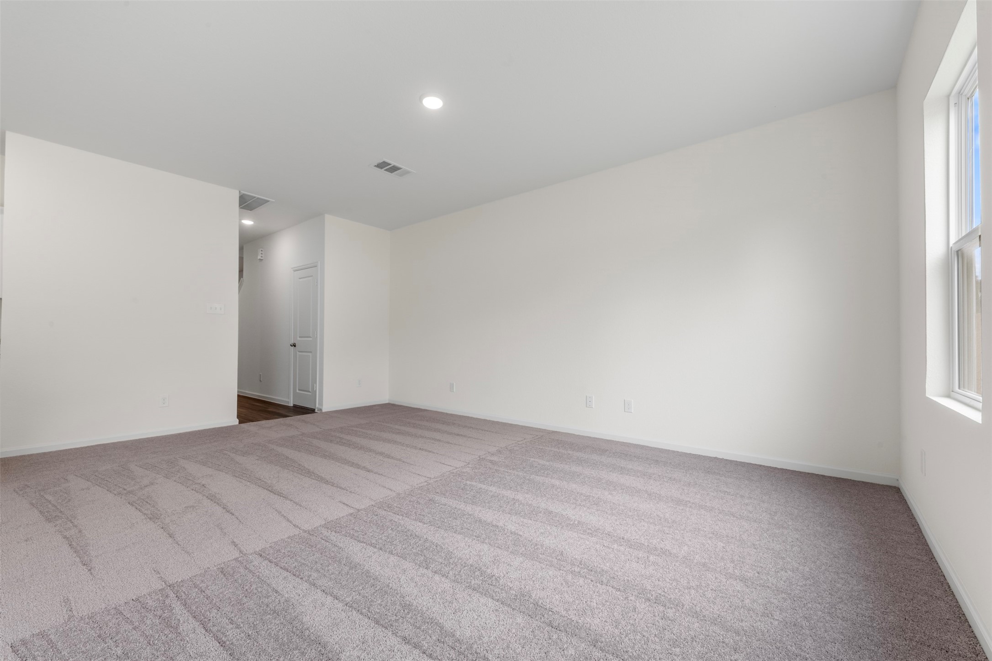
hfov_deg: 104.3
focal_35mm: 14
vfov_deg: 81.2
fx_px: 386
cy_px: 330
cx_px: 496
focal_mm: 14
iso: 250
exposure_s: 1/3
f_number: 9
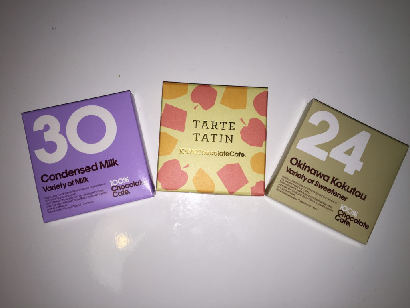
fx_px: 343
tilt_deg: -81.1
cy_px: 154
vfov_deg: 48.2
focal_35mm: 29
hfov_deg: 61.7
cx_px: 205
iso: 32
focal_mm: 4.15
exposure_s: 1/175
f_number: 2.2
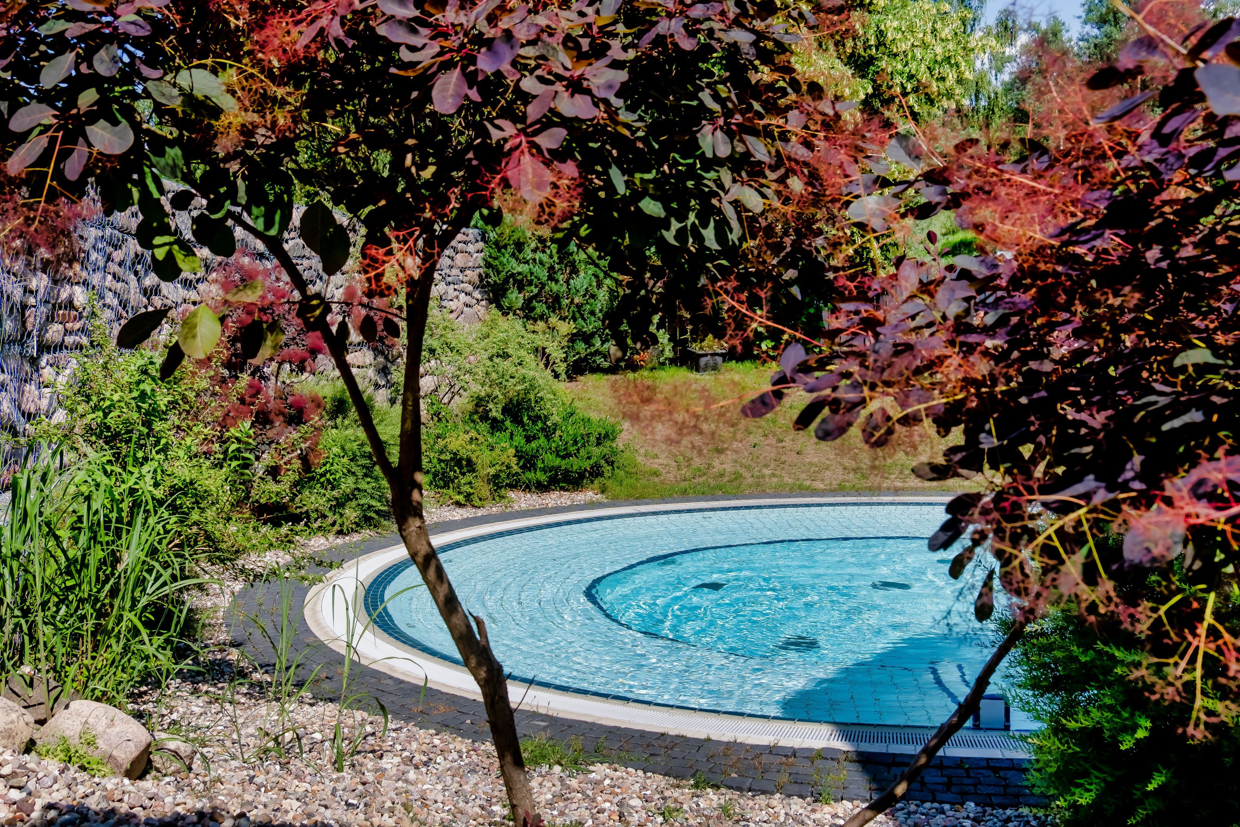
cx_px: 620
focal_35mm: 38
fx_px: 1309
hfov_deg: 50.7
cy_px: 414
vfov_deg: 35.1
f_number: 9
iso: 320
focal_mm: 25.4
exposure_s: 1/480
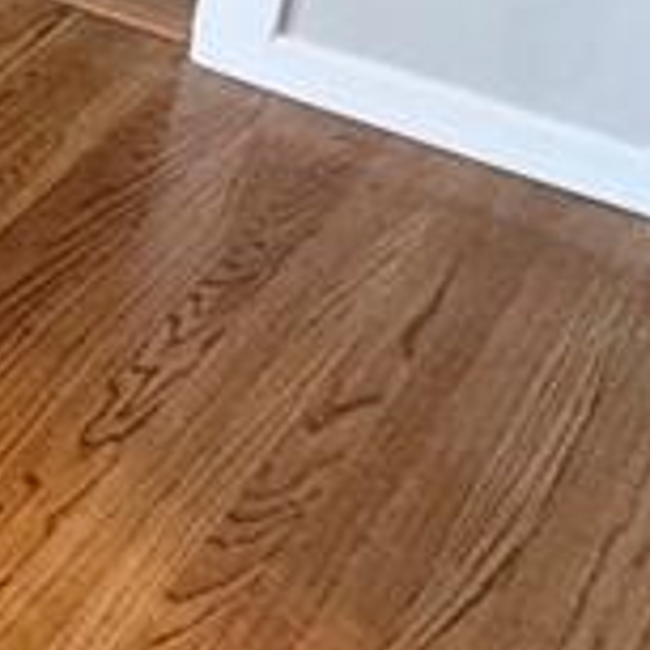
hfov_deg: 14.0
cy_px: -297
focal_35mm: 83
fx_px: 1763
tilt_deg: -18.2
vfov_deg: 18.7
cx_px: -935
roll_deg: +0.2
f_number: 2.2
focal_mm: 2.22
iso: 400
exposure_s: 1/60
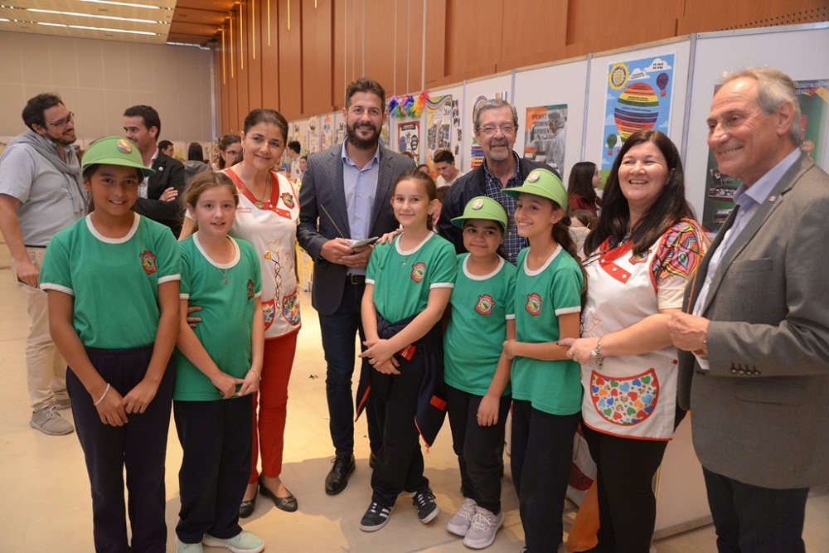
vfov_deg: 49.6
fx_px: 599
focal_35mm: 26
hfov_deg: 69.4
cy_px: 276
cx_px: 414
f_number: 4.5
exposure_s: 1/100
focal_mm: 26
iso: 3200
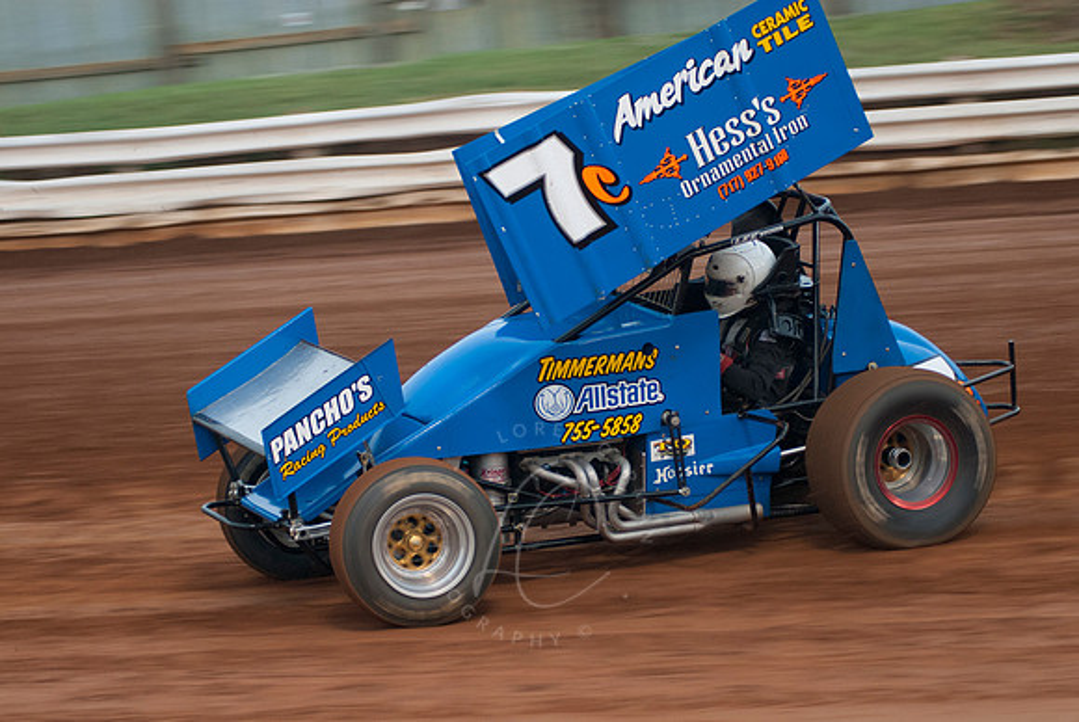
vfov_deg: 11.4
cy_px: 361
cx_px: 540
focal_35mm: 120
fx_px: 3600
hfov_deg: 17.0
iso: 400
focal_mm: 80
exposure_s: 1/320
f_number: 3.2
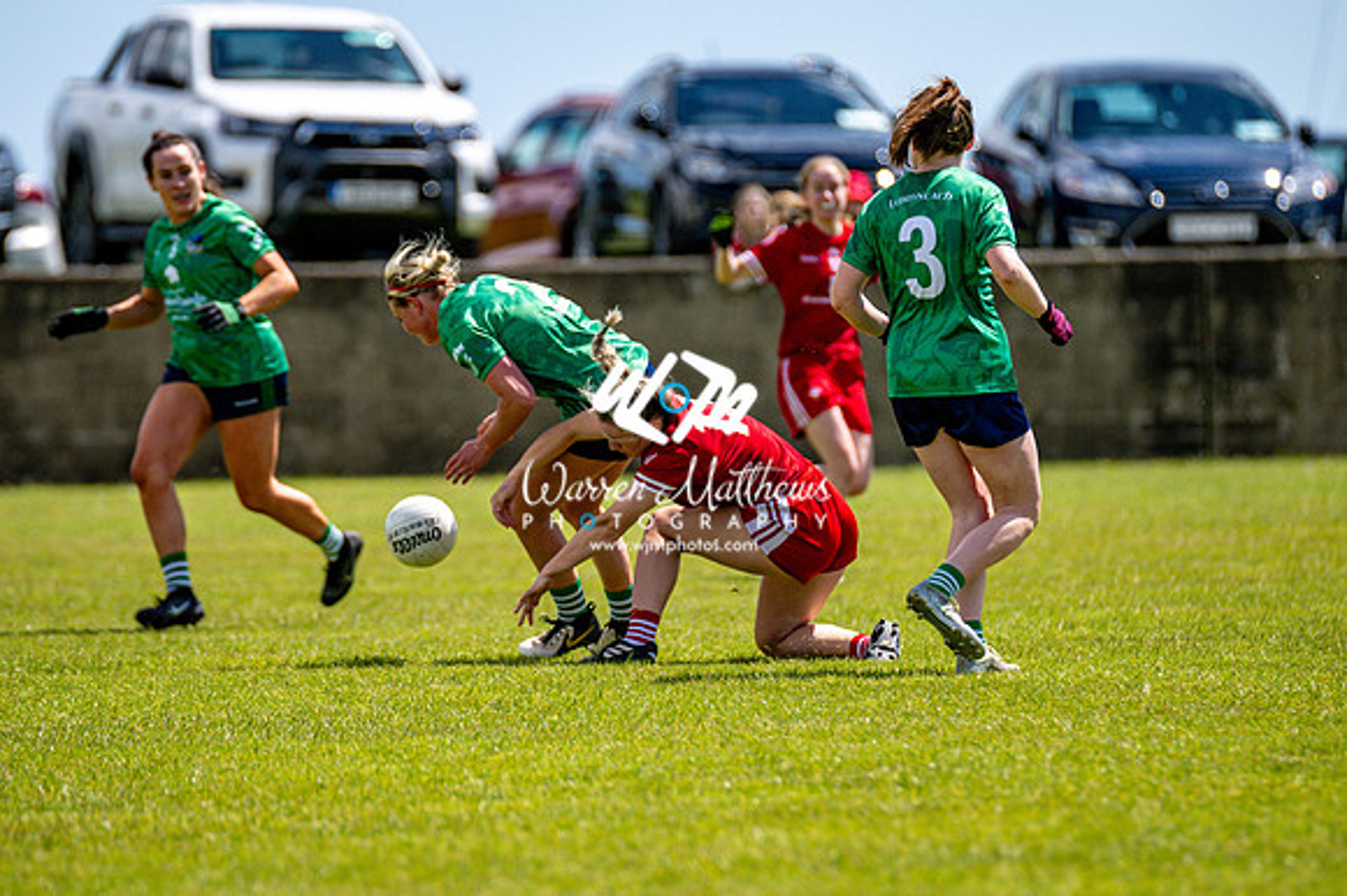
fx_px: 16827
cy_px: 448
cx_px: 674
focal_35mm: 450
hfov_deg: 4.6
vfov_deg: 3.1
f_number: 2.8
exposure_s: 1/6400
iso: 220
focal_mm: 300
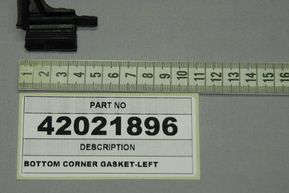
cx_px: 136
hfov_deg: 13.6
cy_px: 82
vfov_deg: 9.1
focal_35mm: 151
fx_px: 1210
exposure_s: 1/80
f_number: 4
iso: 250
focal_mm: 85
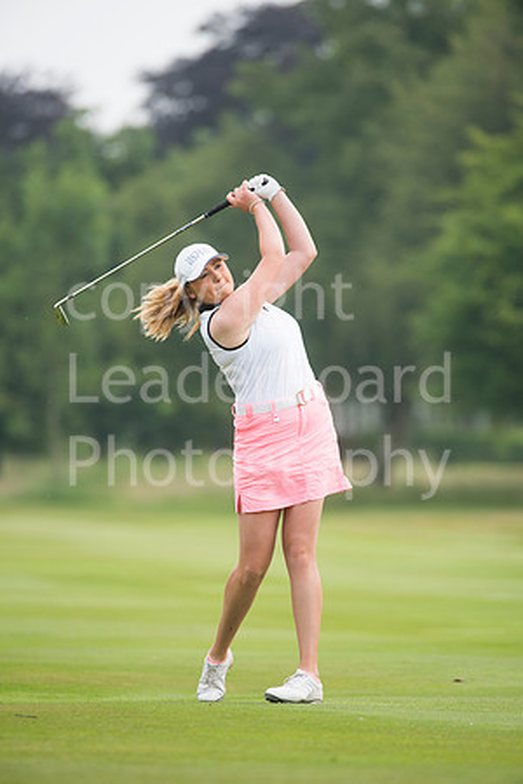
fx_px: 6537
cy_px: 392
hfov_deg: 4.6
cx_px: 262
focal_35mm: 300
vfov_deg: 6.9
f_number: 5
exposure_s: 1/1250
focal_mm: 300
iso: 400
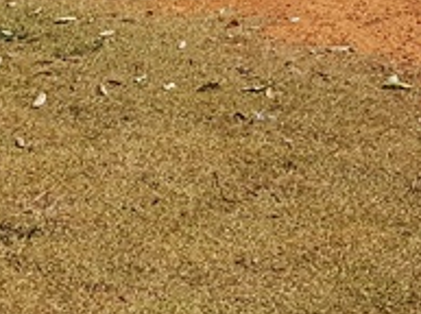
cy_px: -253
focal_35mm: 108
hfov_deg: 18.2
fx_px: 1311
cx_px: 137
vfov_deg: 12.5
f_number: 1.7
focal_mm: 4.2
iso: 40
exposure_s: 1/2640
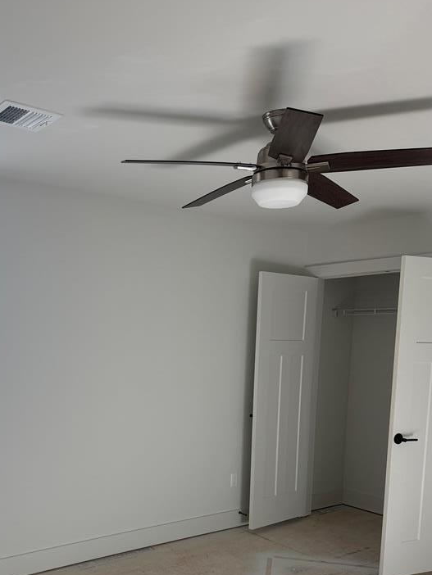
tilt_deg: -7.0
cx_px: 151
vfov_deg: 51.1
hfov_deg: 40.3
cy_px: 409
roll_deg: -1.4
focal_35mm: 35
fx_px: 582
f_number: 1.78
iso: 125
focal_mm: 6.76
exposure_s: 1/240
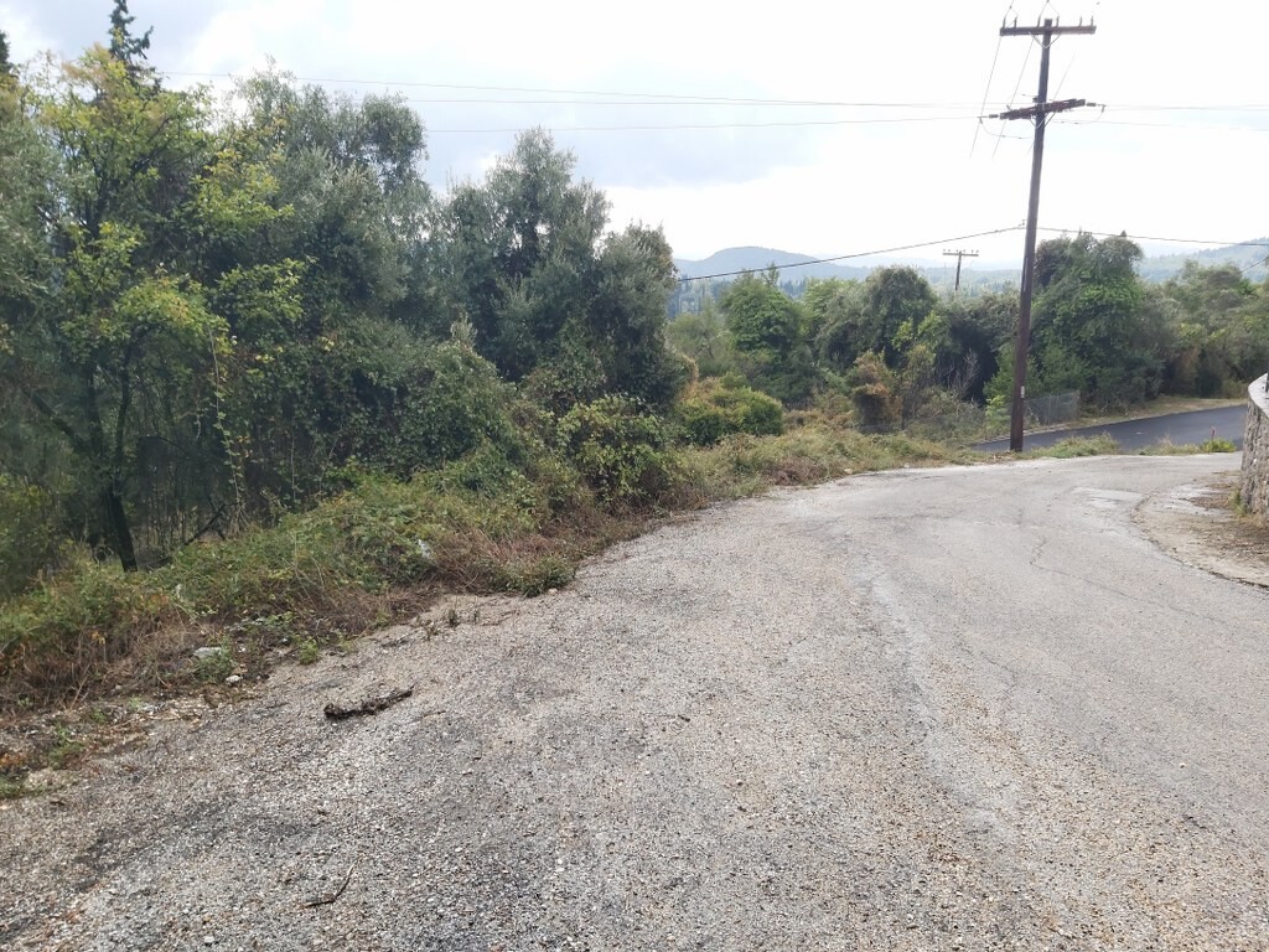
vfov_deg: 53.1
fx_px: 953
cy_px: 476
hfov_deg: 67.3
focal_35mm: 26
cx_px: 634
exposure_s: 1/599
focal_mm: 3.92
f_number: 1.7
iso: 100
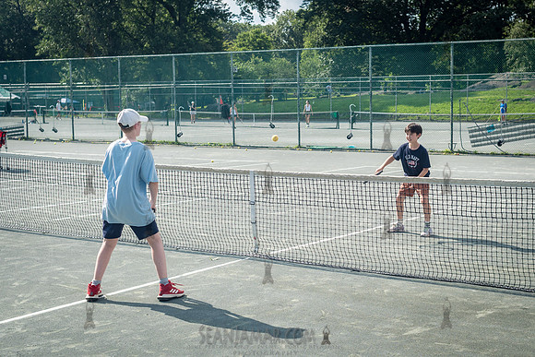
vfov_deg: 24.7
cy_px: 183
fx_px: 814
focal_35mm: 55
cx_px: 329
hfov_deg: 36.2
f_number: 4.5
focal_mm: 35
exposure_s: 1/1250
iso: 250
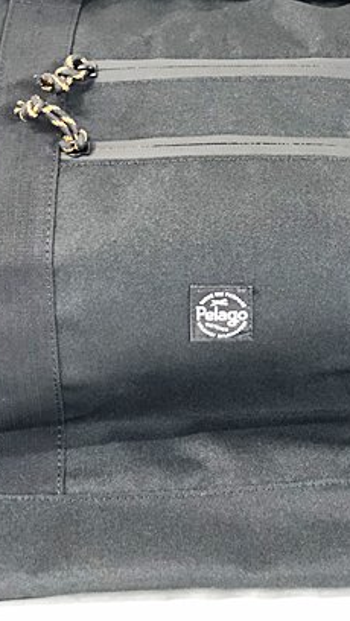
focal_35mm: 111
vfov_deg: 19.2
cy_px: 234
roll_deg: +4.2
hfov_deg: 10.9
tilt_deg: -18.3
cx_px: 126
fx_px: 1828
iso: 160
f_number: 2.4
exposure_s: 1/8
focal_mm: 6
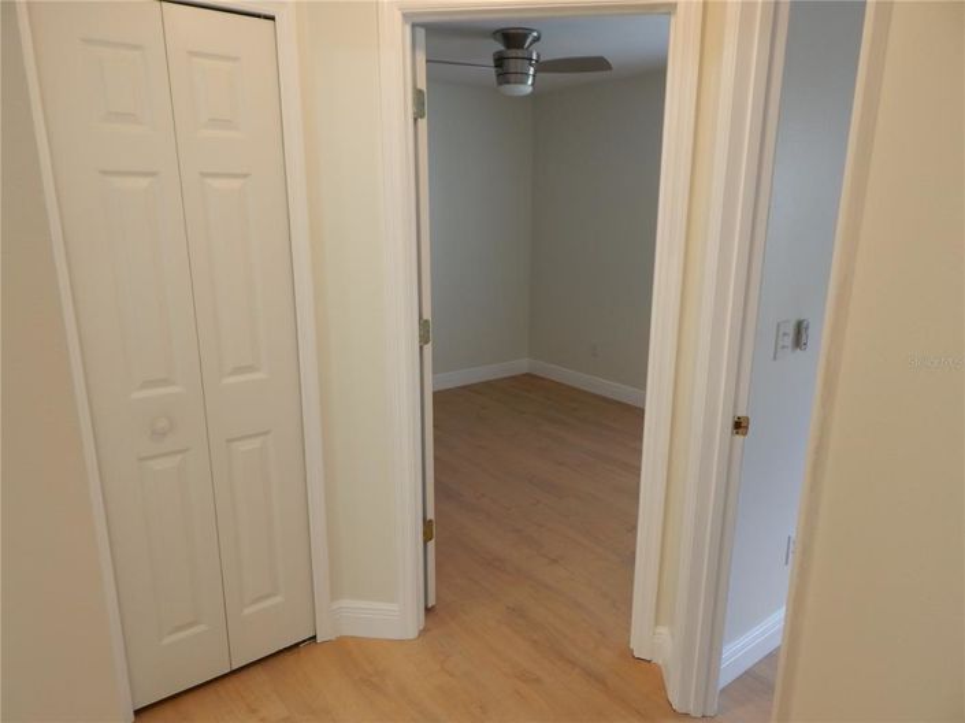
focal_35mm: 22
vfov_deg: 61.0
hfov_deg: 76.4
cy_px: 362
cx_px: 482
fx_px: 613
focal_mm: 4
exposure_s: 1/30
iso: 125
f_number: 3
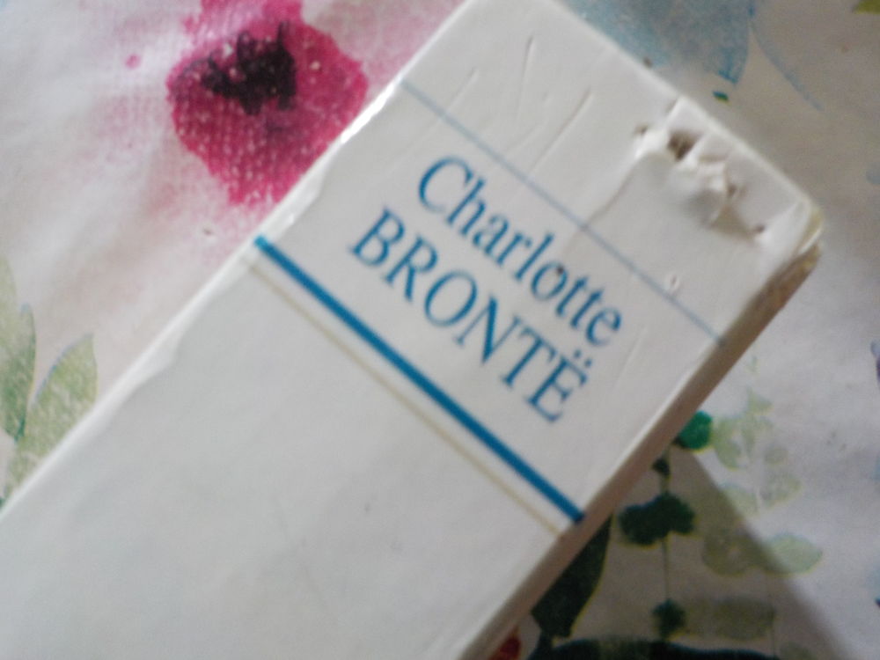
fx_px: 763
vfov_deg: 46.8
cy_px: 330
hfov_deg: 60.0
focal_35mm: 30
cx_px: 440
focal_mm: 4.1
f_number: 3.3
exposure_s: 1/10
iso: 400
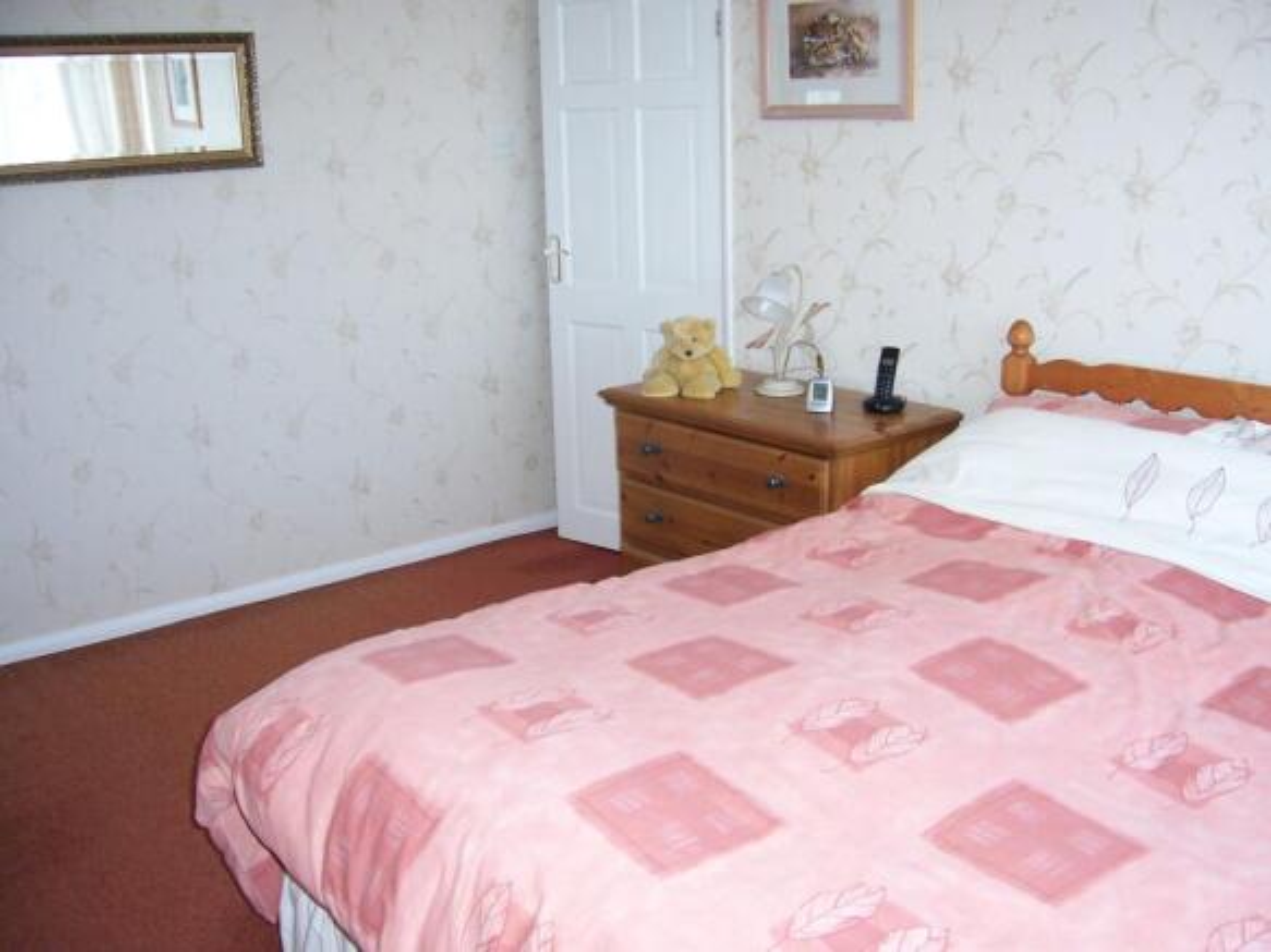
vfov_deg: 39.6
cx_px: 636
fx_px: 1322
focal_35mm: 36
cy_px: 476
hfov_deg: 51.4
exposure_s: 1/60
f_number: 3
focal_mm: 6
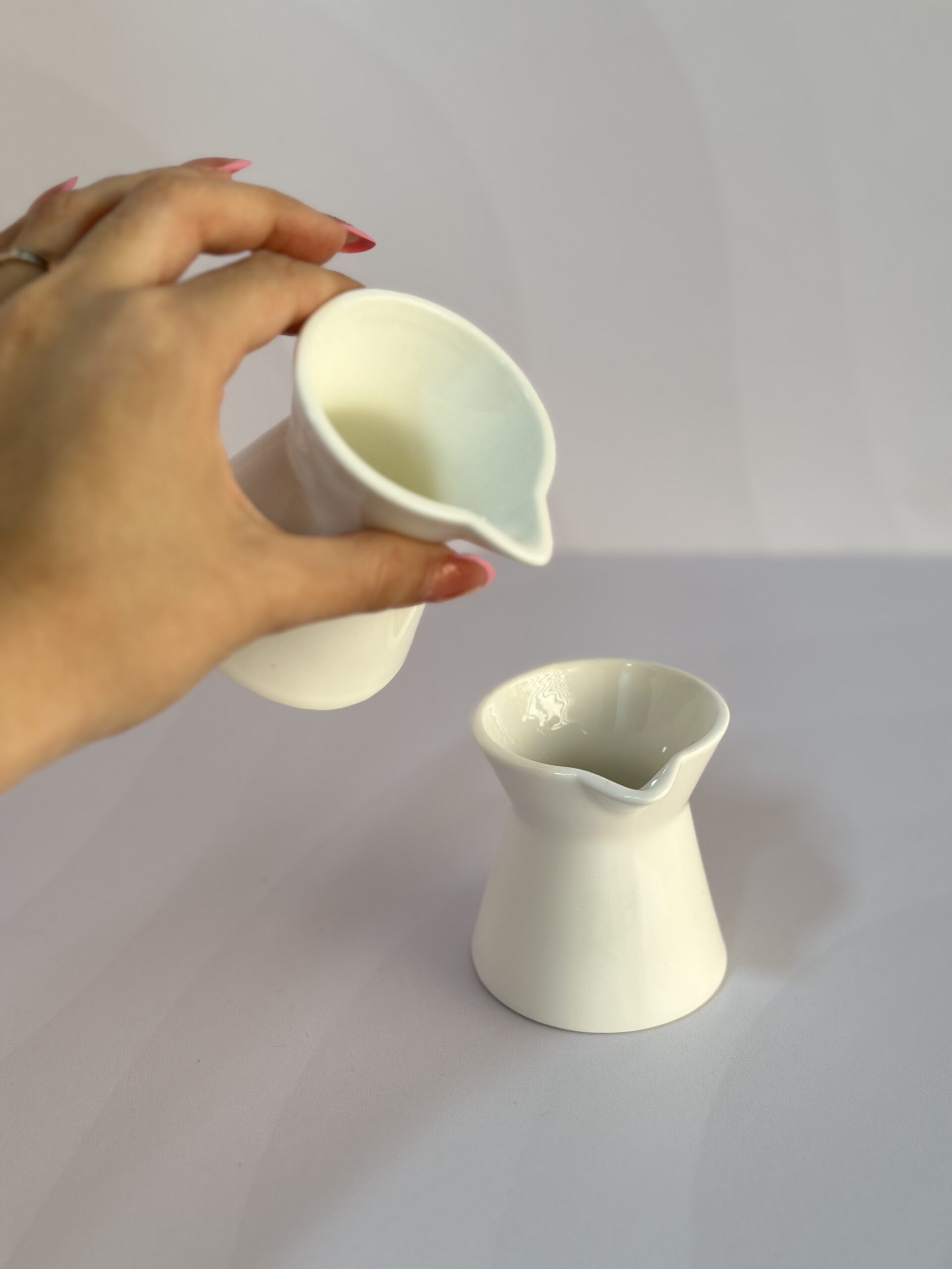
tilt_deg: -25.0
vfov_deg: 39.7
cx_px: 476
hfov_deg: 30.3
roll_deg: +0.7
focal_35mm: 48
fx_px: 1760
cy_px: 634
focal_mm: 6.86
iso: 80
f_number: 1.78
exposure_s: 1/121
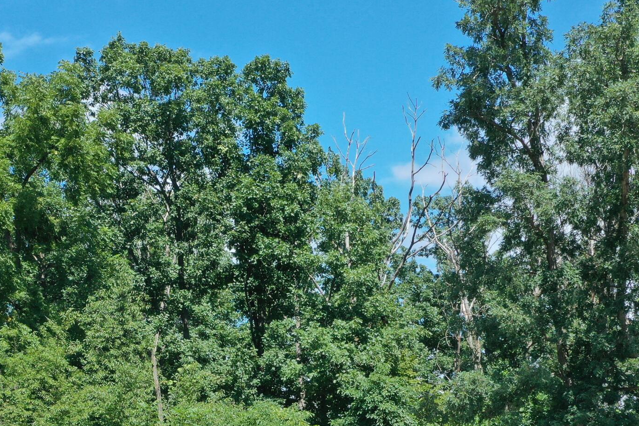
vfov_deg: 21.5
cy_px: 416
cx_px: 322
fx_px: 1083
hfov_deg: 32.9
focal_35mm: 61
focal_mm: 10.26
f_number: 5.6
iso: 100
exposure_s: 1/320
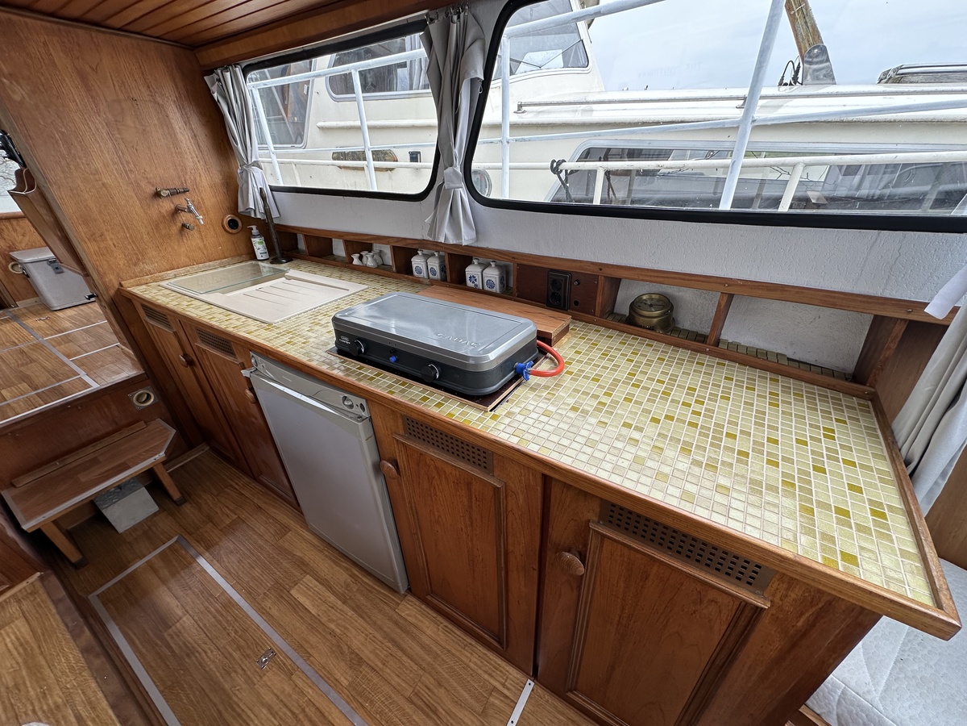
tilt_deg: -27.8
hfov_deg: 102.1
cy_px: 363
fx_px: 391
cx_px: 484
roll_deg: +0.4
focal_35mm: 14
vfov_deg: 85.7
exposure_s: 1/272
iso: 40
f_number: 2.2
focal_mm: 2.22
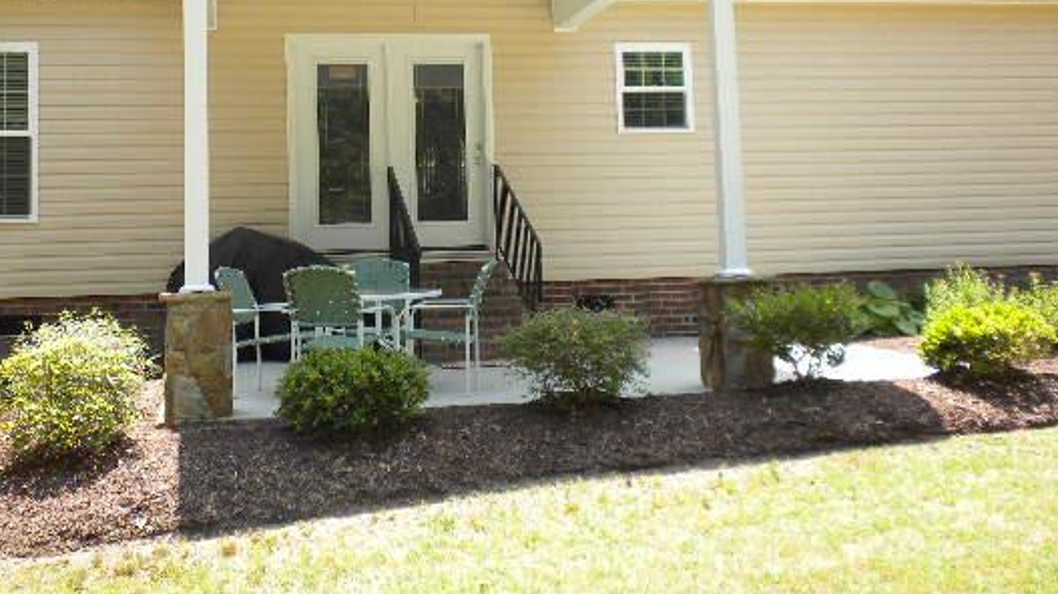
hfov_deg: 42.1
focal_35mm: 49
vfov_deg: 24.1
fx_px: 1374
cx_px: 474
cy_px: 151
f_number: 3.5
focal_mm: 6.6
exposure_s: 1/250
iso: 90
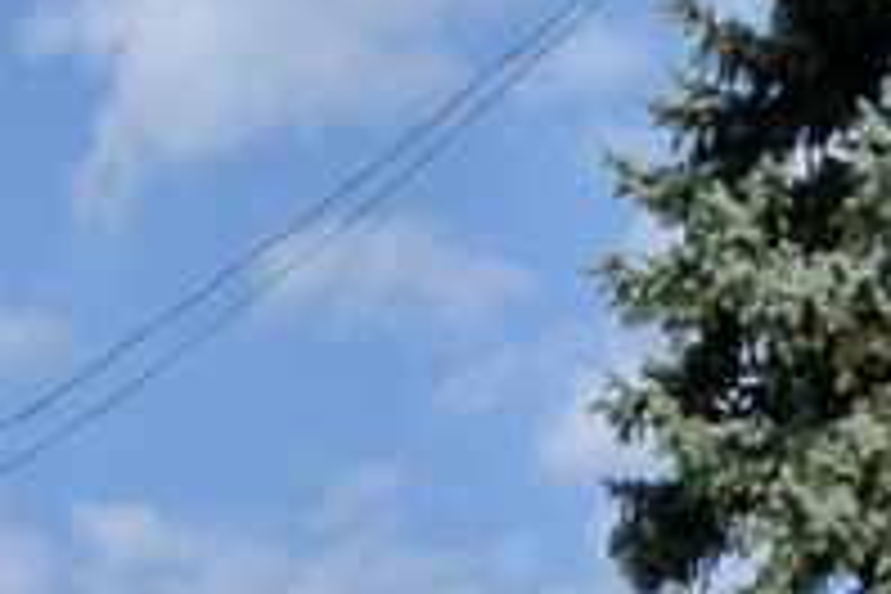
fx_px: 6360
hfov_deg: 8.0
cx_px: 205
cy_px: 2016
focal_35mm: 257
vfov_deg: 5.0
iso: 100
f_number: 5.6
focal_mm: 12.7
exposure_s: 1/500
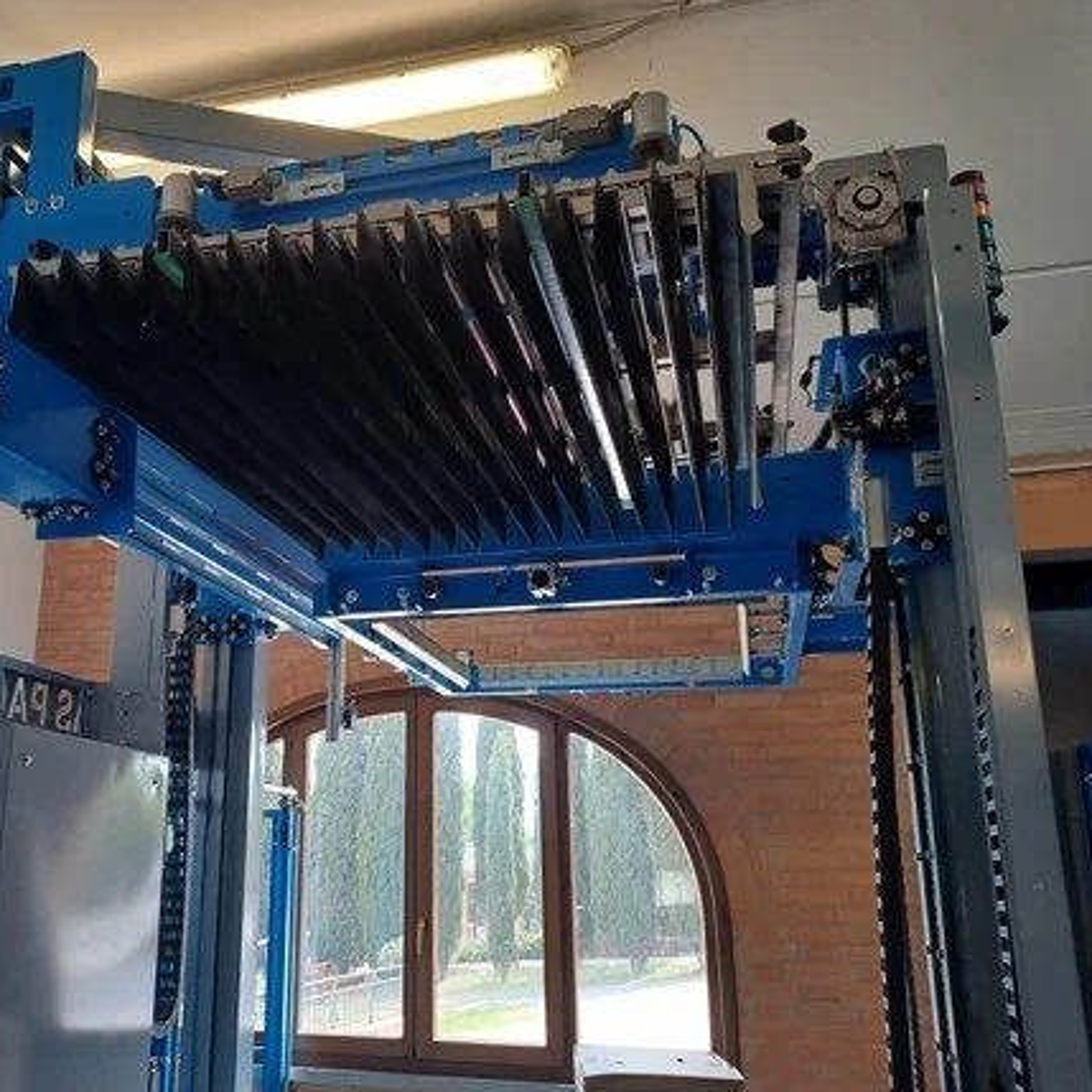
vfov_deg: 49.7
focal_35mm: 33
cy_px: 565
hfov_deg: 49.2
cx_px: 402
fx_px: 1178
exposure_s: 1/50
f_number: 1.8
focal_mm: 4.6
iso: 100
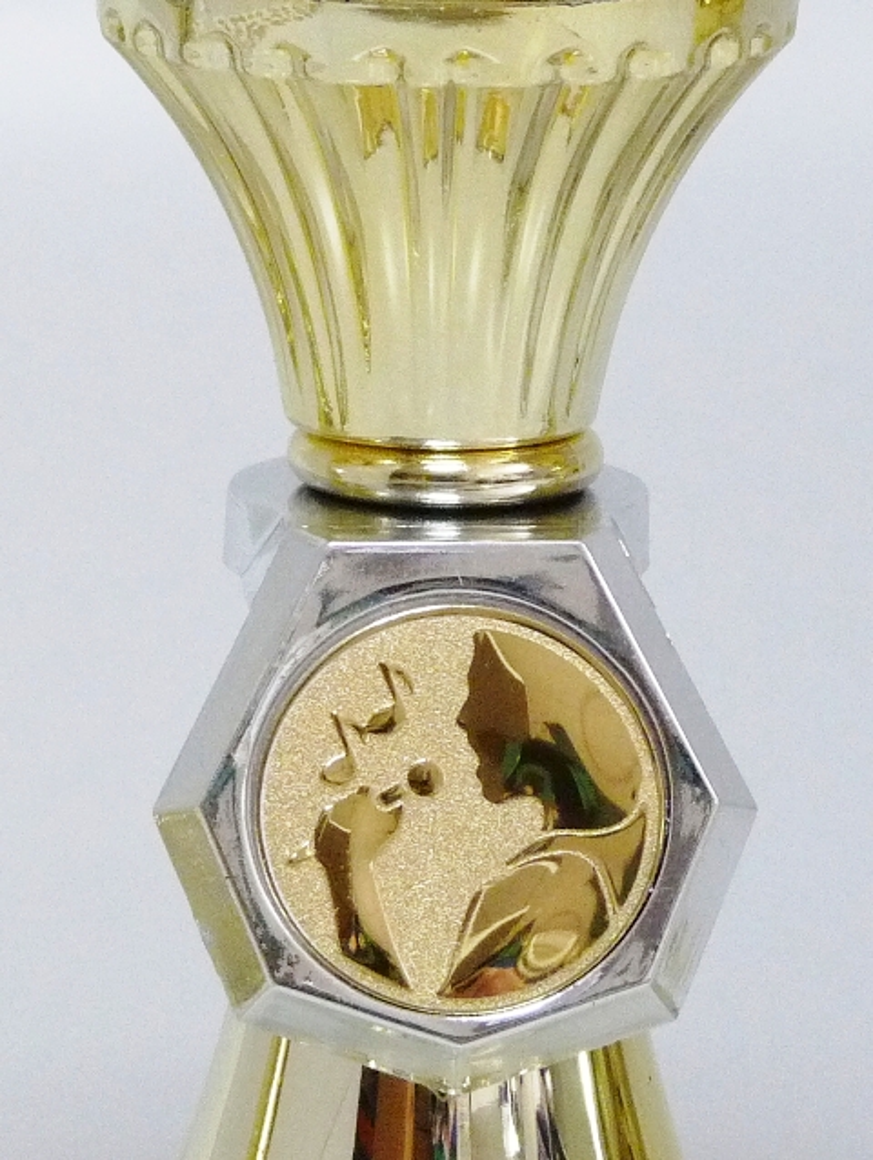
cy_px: 580
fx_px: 4900
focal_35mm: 146
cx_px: 436
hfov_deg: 10.2
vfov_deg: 13.5
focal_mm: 26
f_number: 3.6
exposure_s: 1/40
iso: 400
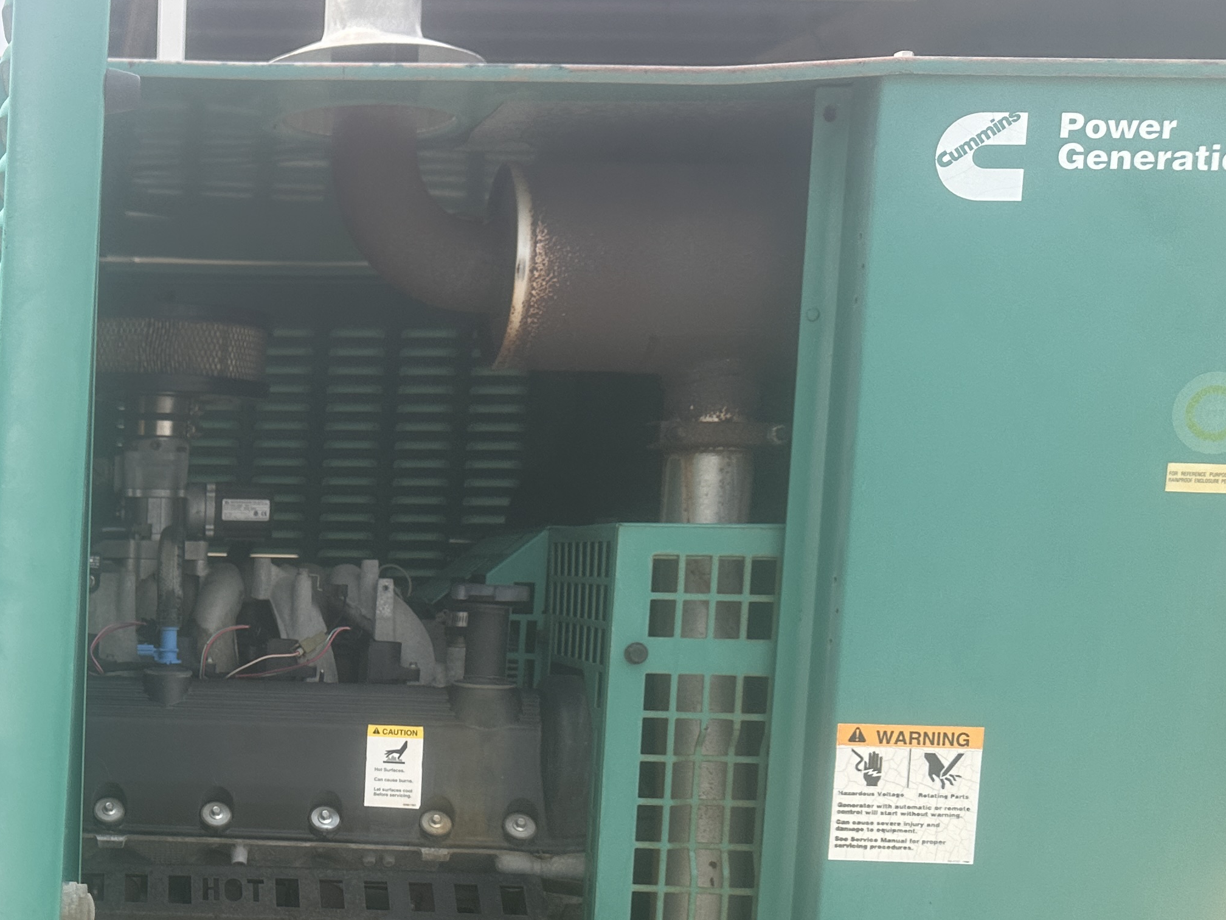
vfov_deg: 29.7
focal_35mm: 48
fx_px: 1700
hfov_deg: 35.9
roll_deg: -0.5
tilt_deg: -5.0
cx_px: 8
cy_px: 717
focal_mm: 6.86
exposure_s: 1/1845
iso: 80
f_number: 1.78
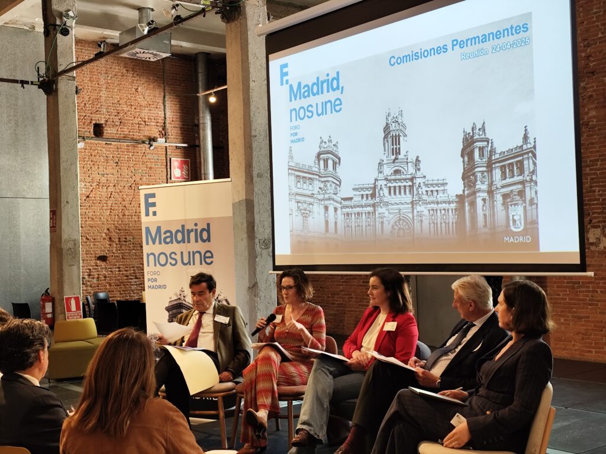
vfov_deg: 31.5
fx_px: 805
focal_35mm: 46
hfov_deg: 41.2
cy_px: 227
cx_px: 303
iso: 200
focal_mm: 6.19
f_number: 1.65
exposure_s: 1/25
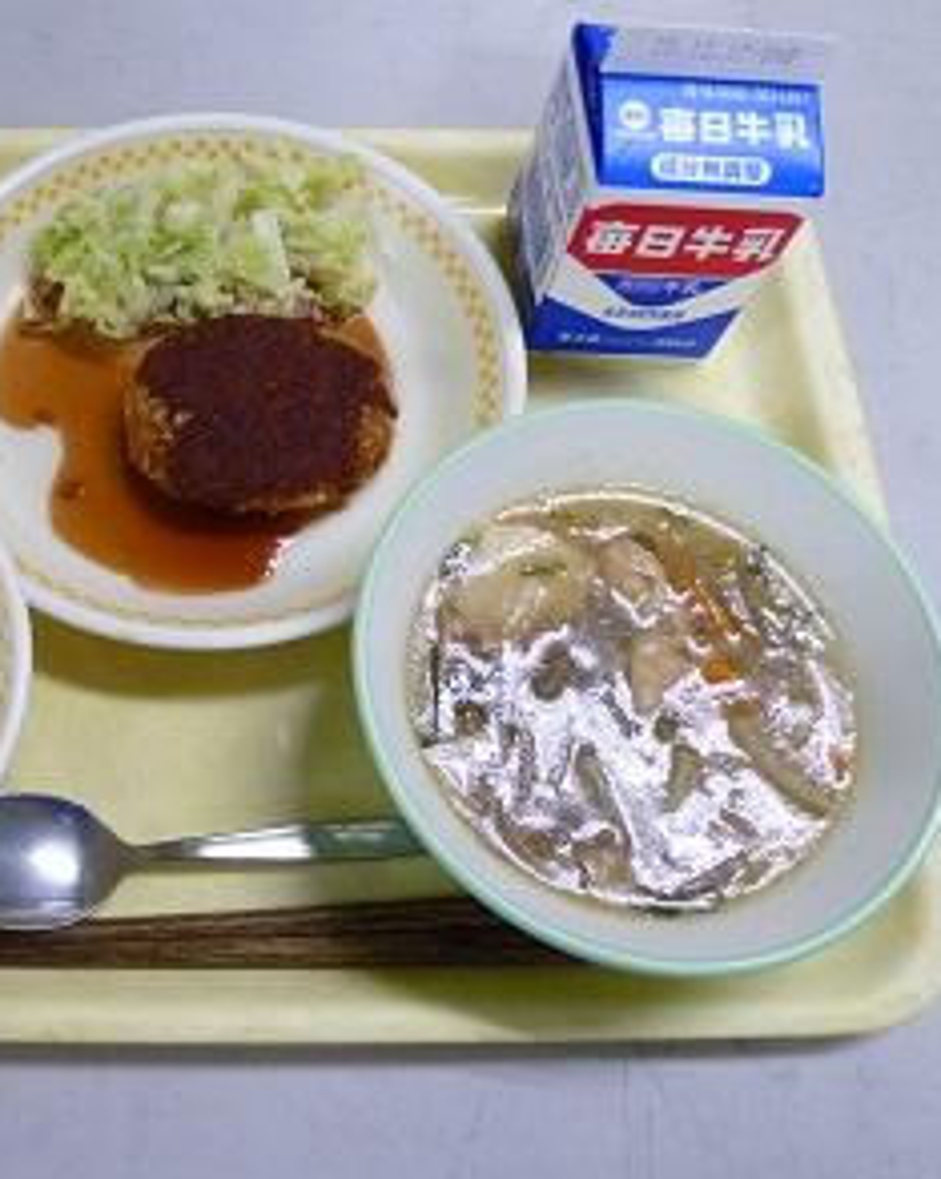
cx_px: 213
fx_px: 1115
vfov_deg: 55.7
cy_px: 600
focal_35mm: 32
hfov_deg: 44.0
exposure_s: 1/60
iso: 250
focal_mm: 4.3
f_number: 2.2
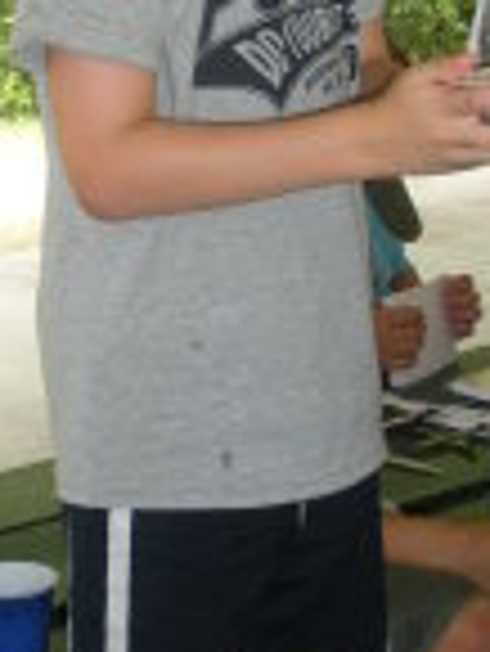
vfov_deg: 17.3
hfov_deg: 13.1
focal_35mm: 113
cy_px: 162
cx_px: 117
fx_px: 2130
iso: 88
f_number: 3.5
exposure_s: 1/86.4
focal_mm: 6.3
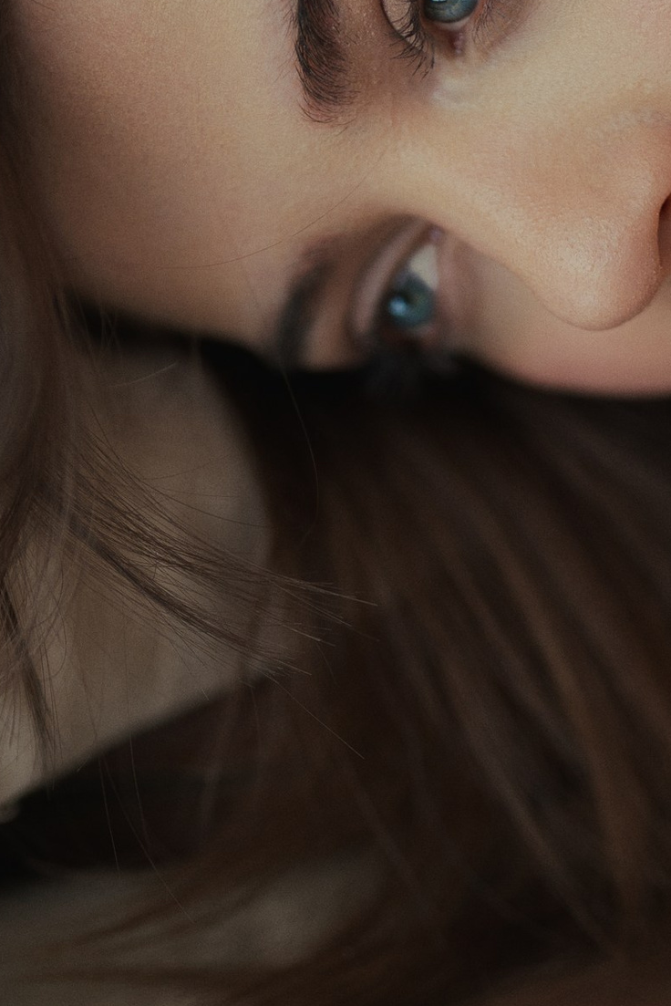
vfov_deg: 11.8
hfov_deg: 7.9
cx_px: 501
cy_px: 811
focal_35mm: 174
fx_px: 4861
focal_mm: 50
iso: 125
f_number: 1.2
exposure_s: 1/400
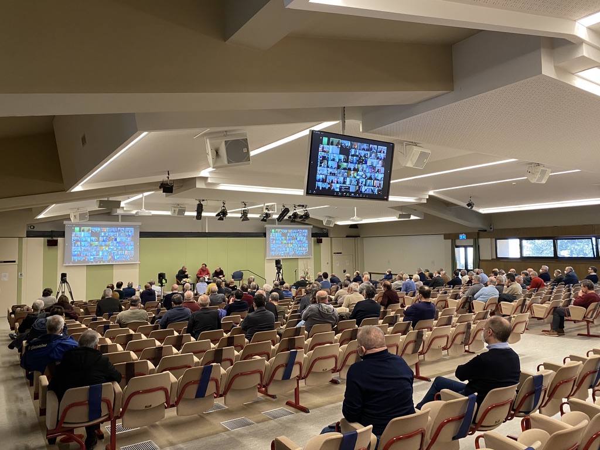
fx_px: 451
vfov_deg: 53.1
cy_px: 225
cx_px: 300
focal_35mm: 26
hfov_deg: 67.3
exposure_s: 1/50
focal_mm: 4.25
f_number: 1.8
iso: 200
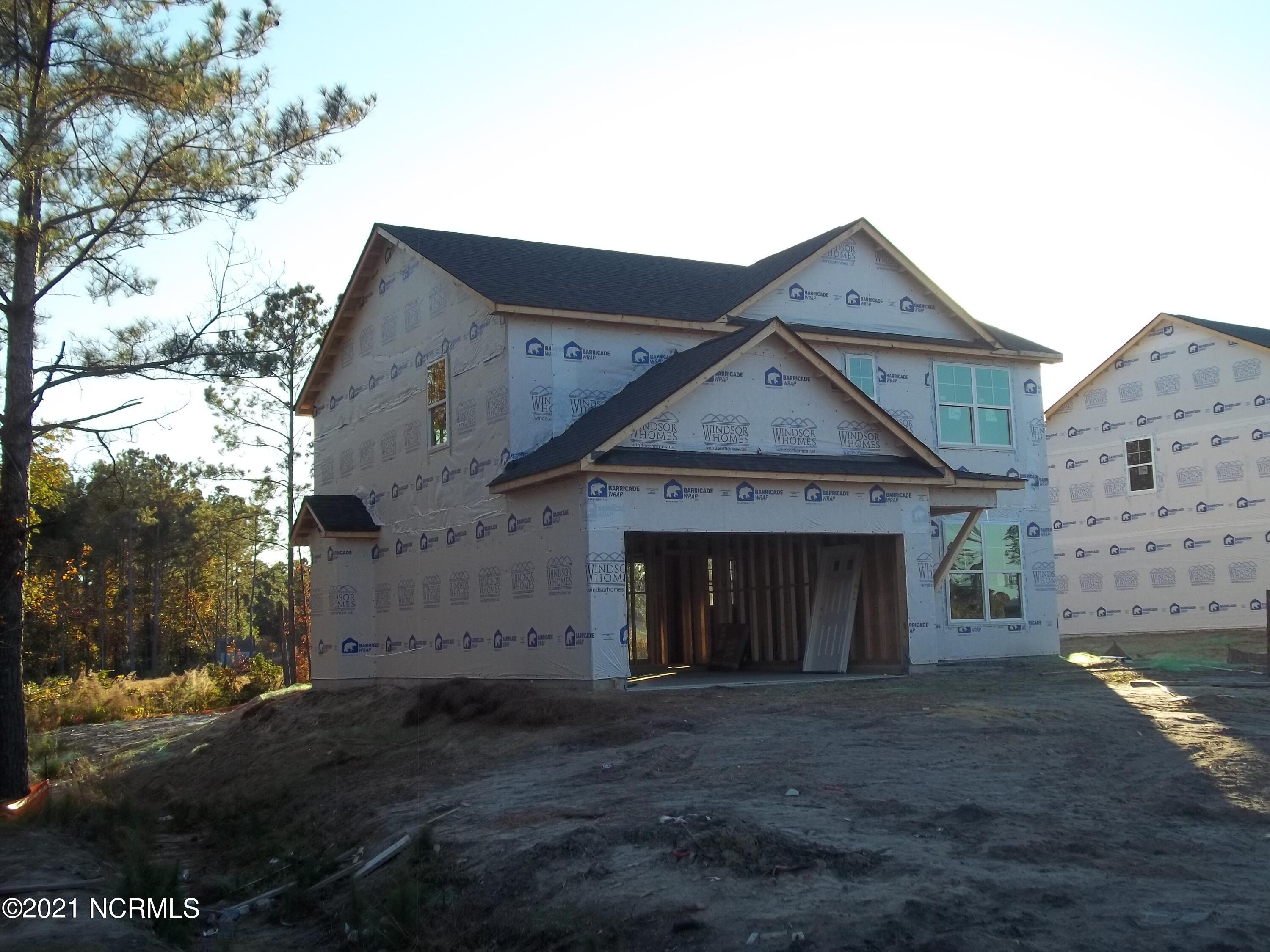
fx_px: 1431
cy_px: 476
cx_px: 635
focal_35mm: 39
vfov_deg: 36.8
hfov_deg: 47.9
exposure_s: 1/320
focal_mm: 7.1
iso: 64
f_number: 3.2
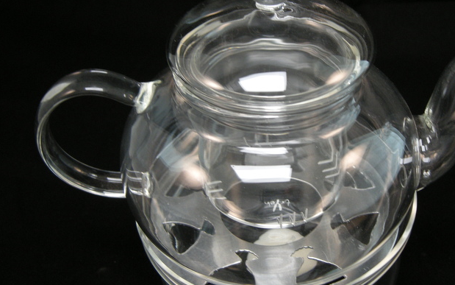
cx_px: 291
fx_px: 595
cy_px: 142
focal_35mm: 48
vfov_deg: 26.9
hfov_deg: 41.5
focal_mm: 7.5
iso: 134
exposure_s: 1/72.8
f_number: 2.7
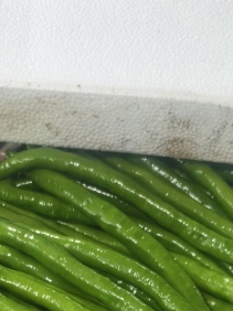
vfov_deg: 19.6
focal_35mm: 87
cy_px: 465
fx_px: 782
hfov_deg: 16.9
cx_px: 80
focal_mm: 5.6
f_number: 1.57
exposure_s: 1/100
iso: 434
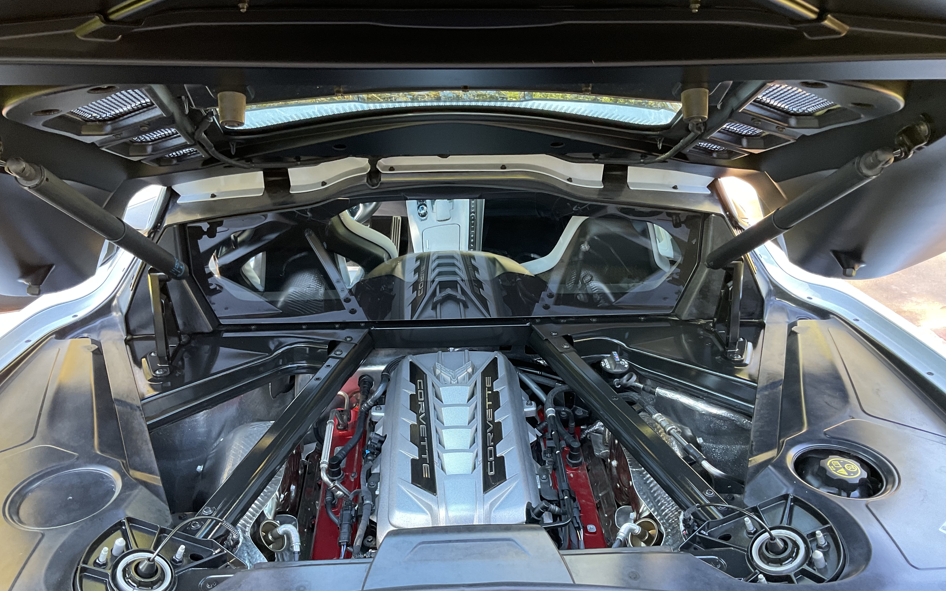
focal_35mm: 31
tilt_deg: -33.1
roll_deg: -1.3
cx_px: 472
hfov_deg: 61.2
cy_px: 353
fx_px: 799
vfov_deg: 40.4
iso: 80
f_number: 1.8
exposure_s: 1/60
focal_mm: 3
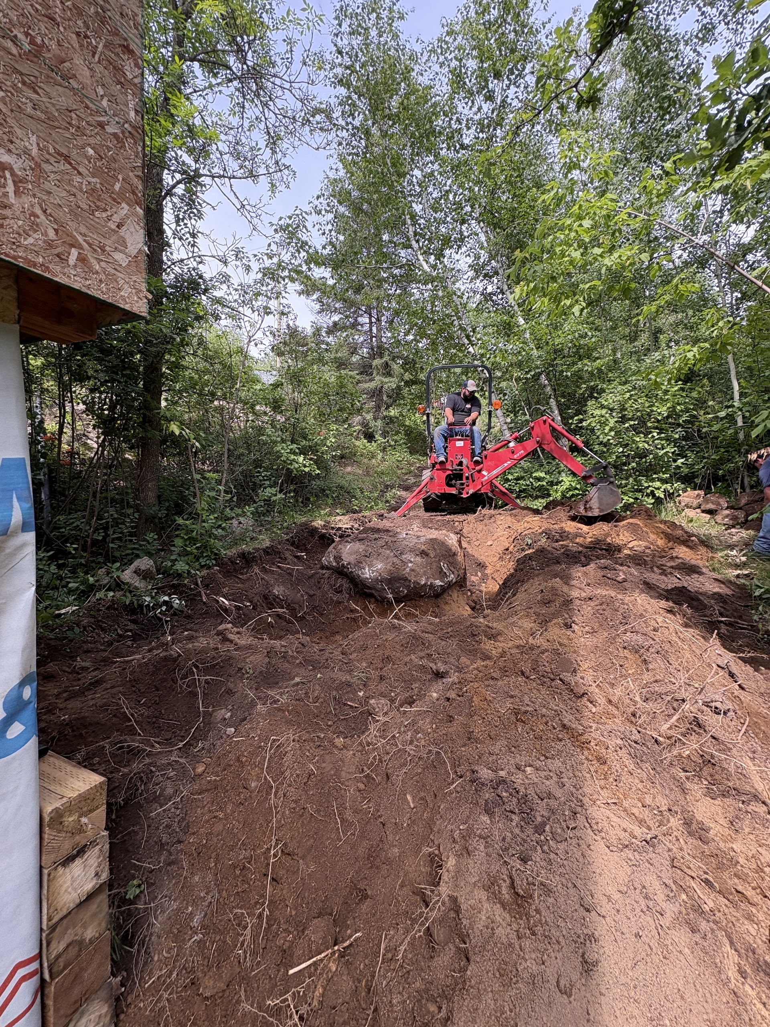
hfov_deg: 85.7
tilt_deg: -2.1
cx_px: 385
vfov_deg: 102.1
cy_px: 514
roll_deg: -1.2
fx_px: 415
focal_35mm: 14
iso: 64
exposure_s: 1/297
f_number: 2.2
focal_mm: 2.22
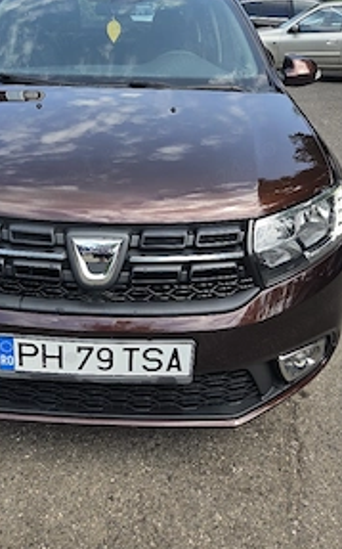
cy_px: 209
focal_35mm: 34
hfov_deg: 36.7
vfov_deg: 56.1
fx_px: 508
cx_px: 105
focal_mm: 5.4
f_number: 1.8
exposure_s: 1/2000
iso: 80
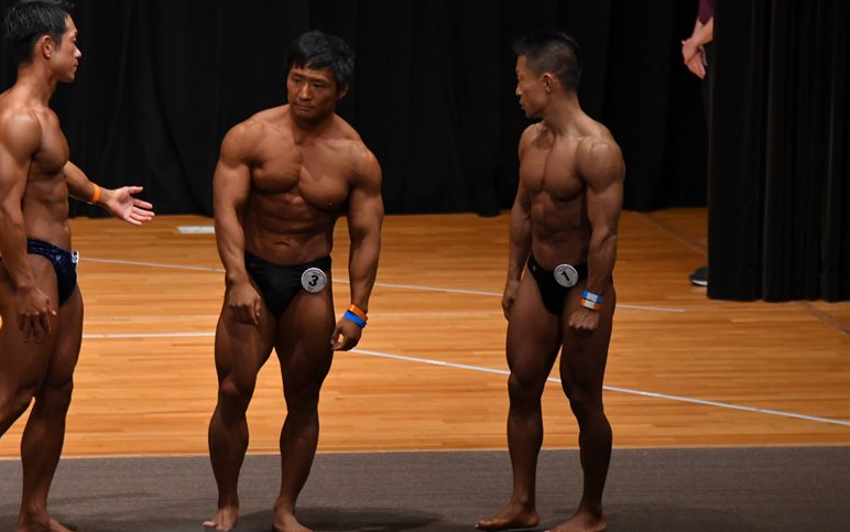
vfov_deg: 4.8
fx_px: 6395
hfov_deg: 7.6
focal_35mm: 276
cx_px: 424
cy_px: 278
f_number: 5.6
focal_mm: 180
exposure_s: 1/400
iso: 4000
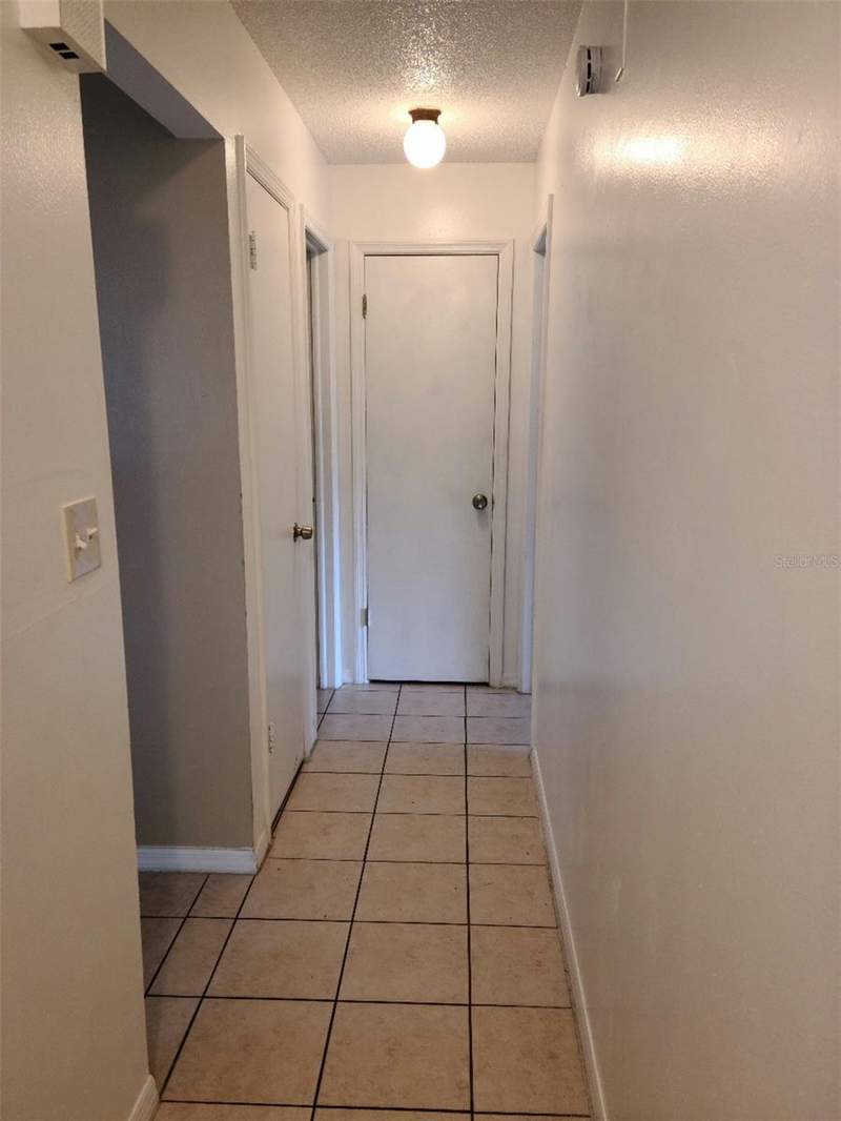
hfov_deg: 49.8
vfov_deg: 63.4
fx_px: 907
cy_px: 560
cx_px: 420
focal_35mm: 28
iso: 125
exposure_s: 1/60.2
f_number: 2
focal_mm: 5.9
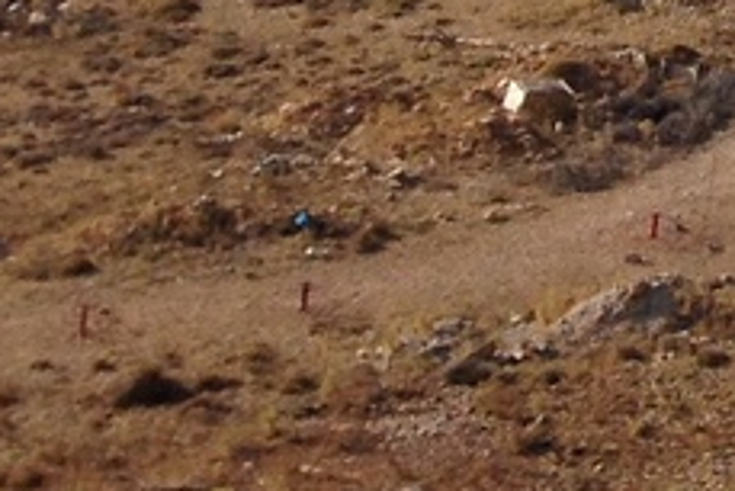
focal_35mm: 254
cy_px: -1329
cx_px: 2311
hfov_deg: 7.1
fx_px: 5189
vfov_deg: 5.0
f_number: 2.4
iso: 50
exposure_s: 1/2123
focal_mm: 4.28
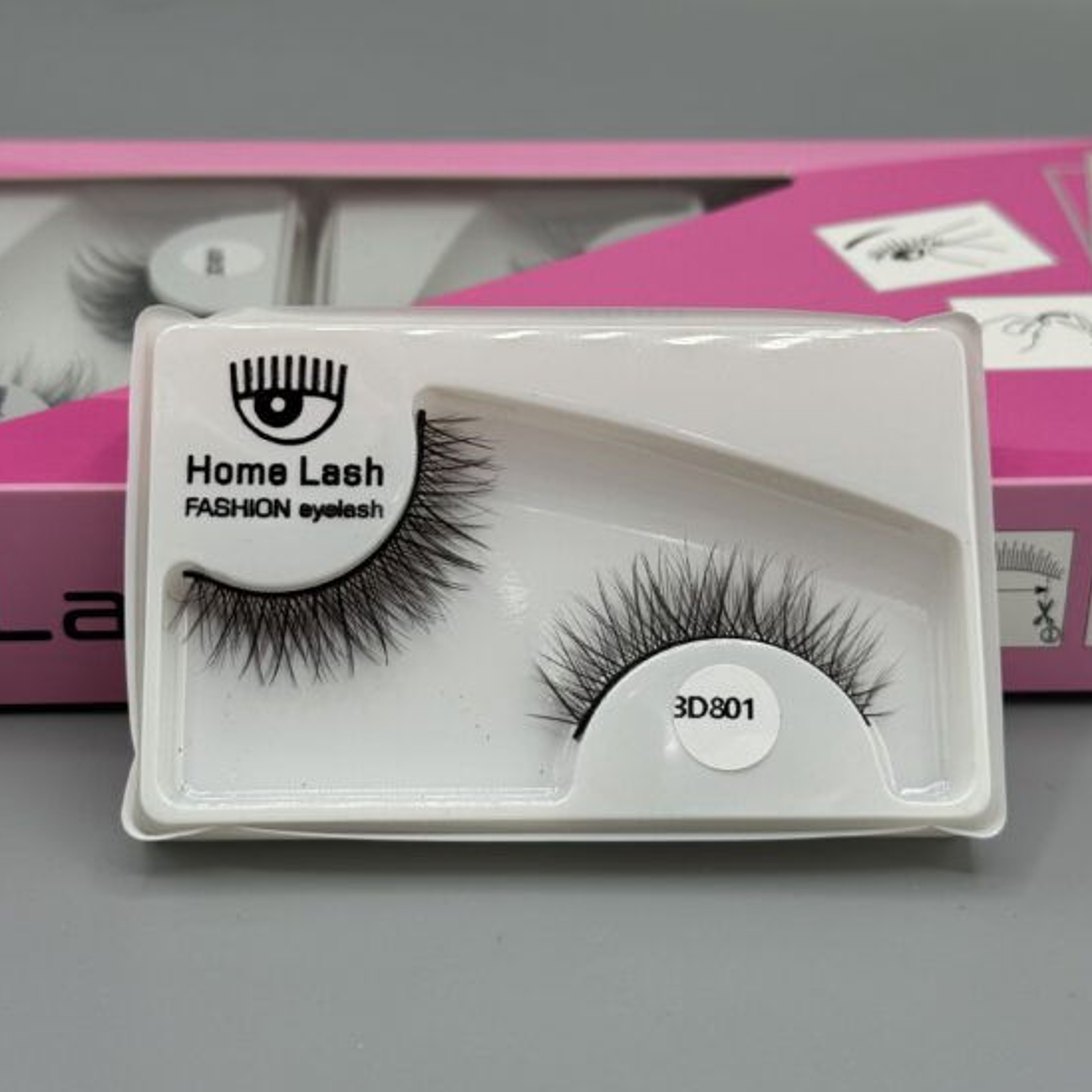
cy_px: 521
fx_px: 2070
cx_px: 542
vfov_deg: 29.5
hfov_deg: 29.6
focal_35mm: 58
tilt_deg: -31.1
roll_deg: -0.3
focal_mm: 6.86
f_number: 1.78
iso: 64
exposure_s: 1/1395
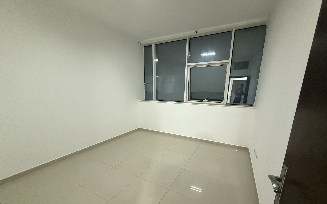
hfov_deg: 101.5
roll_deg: -0.2
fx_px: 134
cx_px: 165
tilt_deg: -13.3
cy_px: 121
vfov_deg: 74.1
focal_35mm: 15
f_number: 2.2
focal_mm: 2.22
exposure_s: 1/50
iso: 640
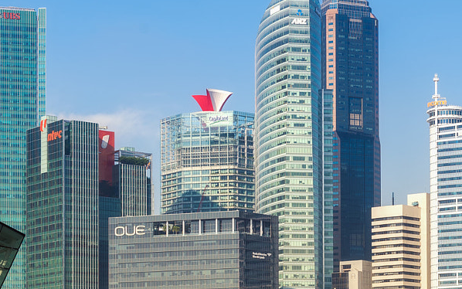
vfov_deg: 10.8
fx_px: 1511
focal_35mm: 120
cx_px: 460
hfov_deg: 17.0
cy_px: 275
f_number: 9
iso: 160
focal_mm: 44
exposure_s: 1/200
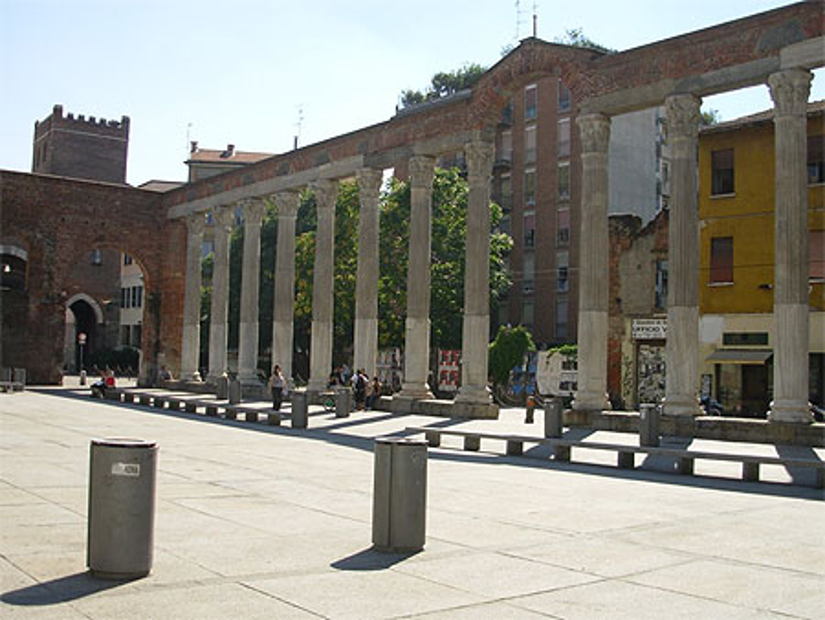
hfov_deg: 49.0
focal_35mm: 38
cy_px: 310
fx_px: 906
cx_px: 412
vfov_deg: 37.8
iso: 50
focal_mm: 6.3
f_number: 2.9
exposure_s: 1/790
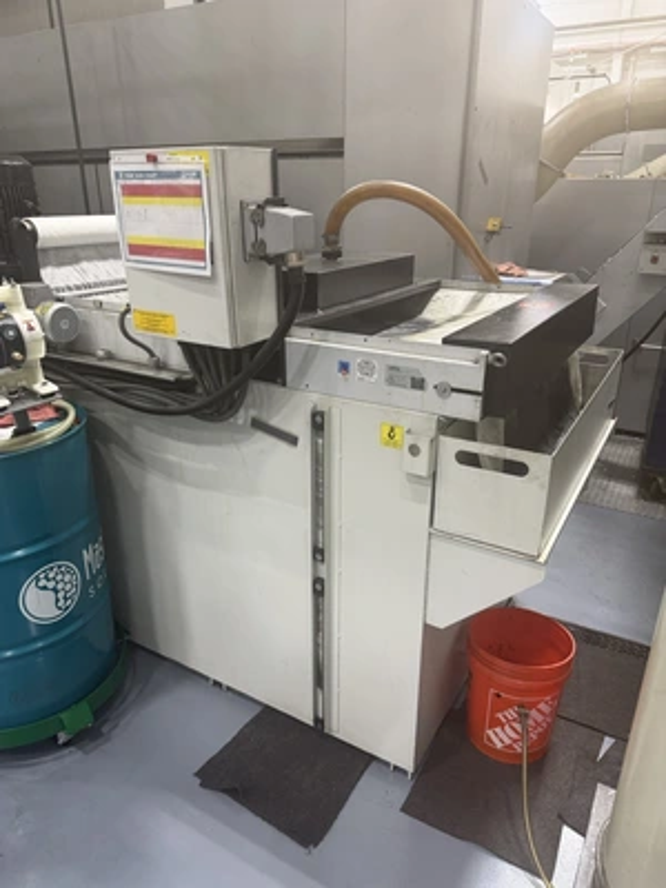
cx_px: 333
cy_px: 444
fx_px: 616
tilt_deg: -20.4
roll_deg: +0.7
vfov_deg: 71.6
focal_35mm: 24
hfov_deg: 56.8
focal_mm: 6.76
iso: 160
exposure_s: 1/121
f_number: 1.78
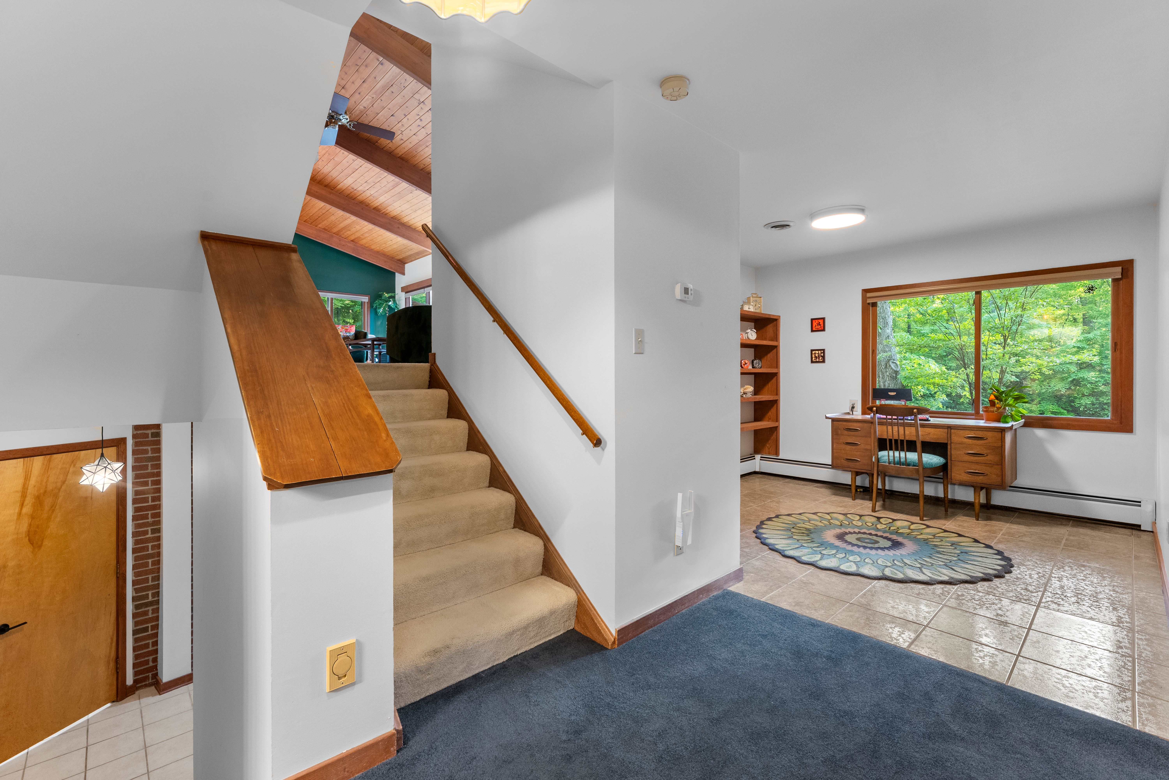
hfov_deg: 98.9
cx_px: 584
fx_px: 500
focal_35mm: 15
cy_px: 390
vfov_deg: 75.9
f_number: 9
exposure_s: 1/3
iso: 1250
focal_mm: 15.4
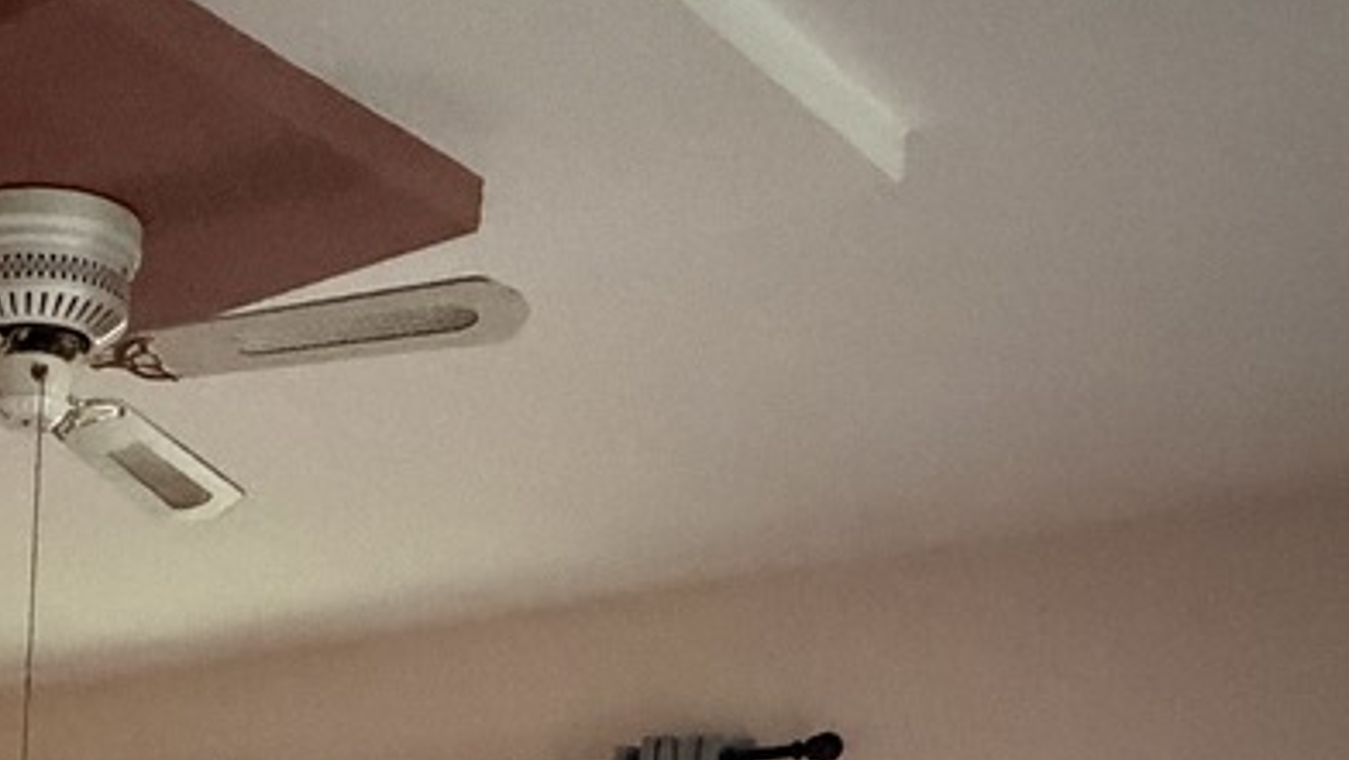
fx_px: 2004
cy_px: 1286
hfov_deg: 32.8
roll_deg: -2.4
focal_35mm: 56
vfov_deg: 18.0
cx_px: -120
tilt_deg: -6.6
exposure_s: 1/40
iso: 1600
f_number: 2.2
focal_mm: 2.22
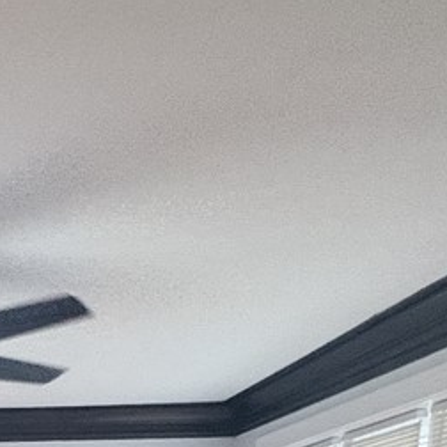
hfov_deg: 25.4
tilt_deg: -12.9
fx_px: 804
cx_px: -176
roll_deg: +1.6
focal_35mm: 55
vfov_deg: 22.9
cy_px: 727
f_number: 2.2
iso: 640
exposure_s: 1/60
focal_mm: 2.22
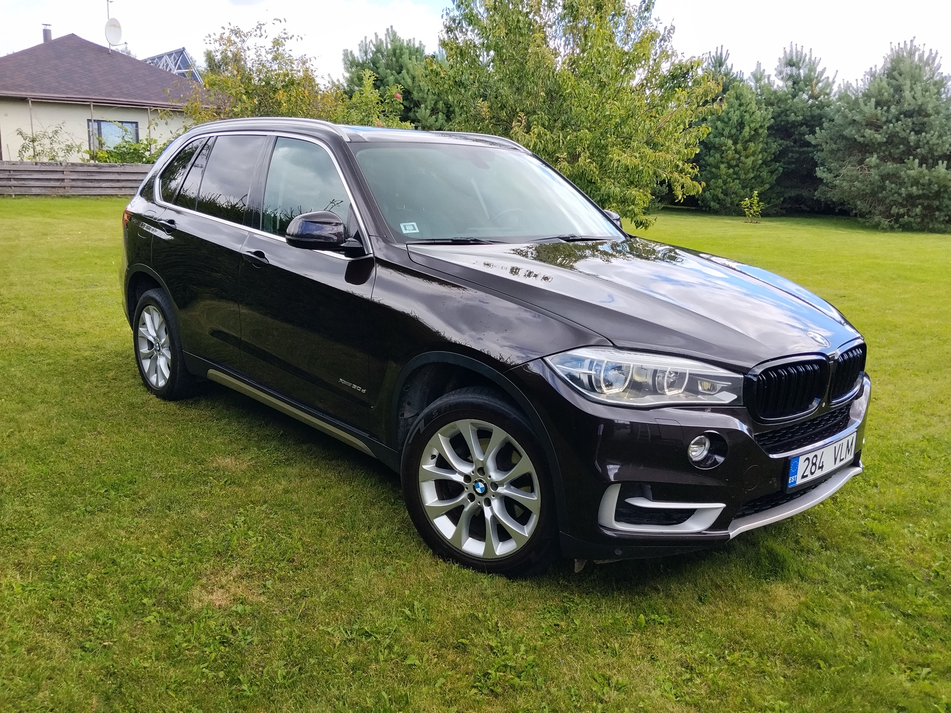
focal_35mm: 29
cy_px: 356
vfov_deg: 48.2
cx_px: 476
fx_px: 797
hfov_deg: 61.7
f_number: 1.8
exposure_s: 1/485
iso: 50
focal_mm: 4.22
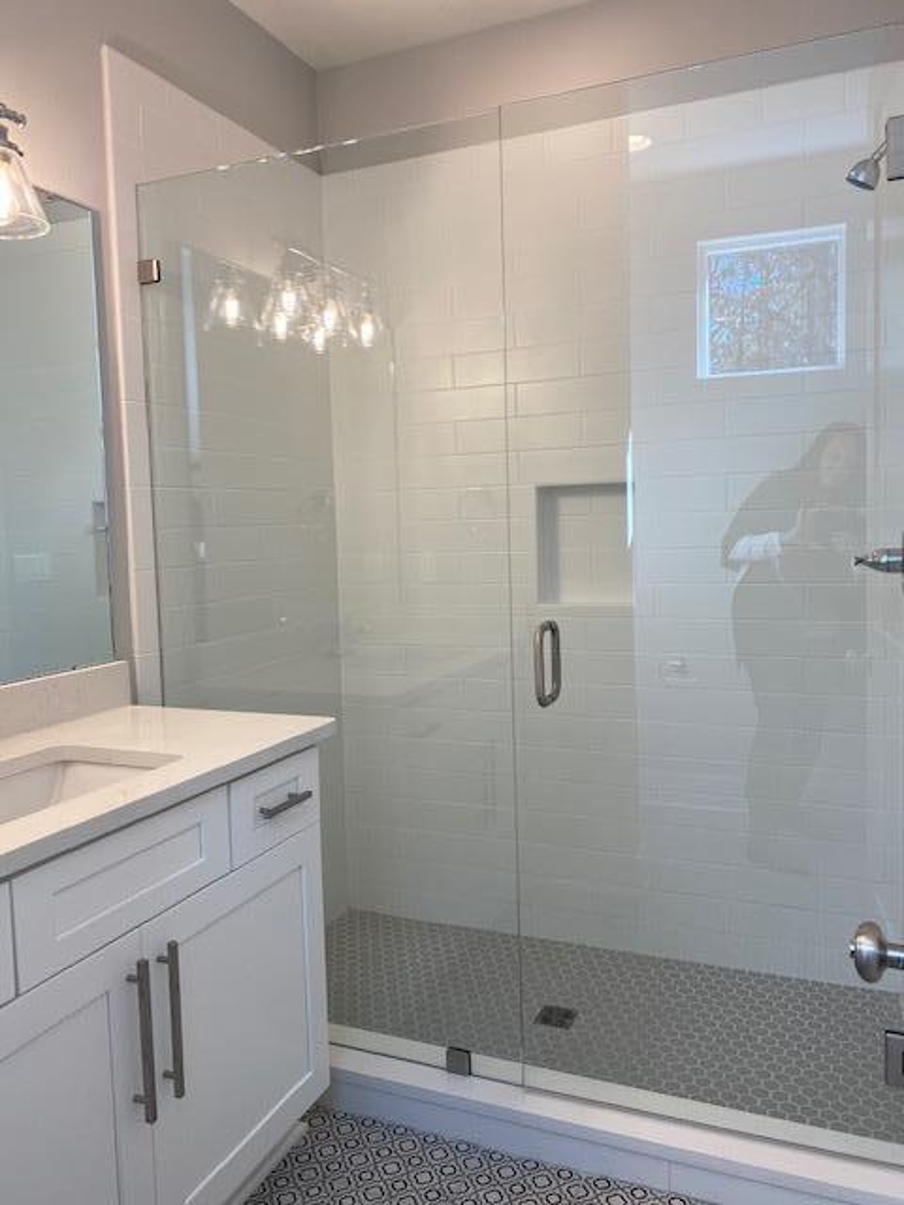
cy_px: 602
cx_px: 452
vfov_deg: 67.3
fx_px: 905
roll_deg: +1.4
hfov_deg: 53.1
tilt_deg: -3.6
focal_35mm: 26
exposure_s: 1/120
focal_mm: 4.25
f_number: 1.8
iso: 64
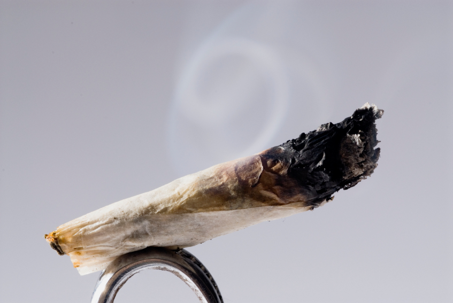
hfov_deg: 13.0
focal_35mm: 158
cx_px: 226
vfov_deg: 8.7
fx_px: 1984
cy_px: 152
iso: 100
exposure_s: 1/125
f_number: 25
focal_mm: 105
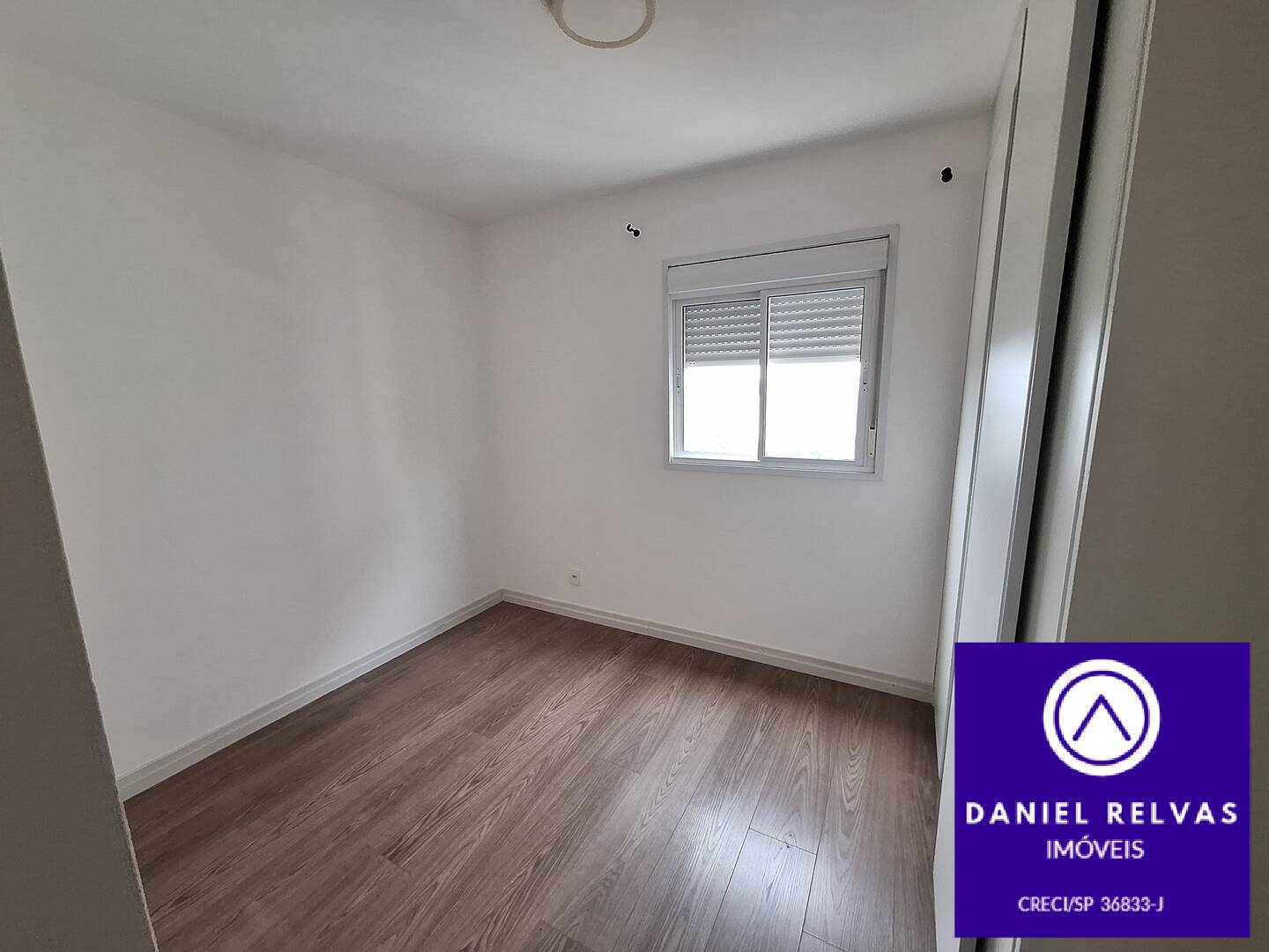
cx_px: 634
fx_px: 477
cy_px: 476
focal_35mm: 13
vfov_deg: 89.9
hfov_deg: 106.2
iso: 200
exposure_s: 1/40
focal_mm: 1.74
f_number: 2.2
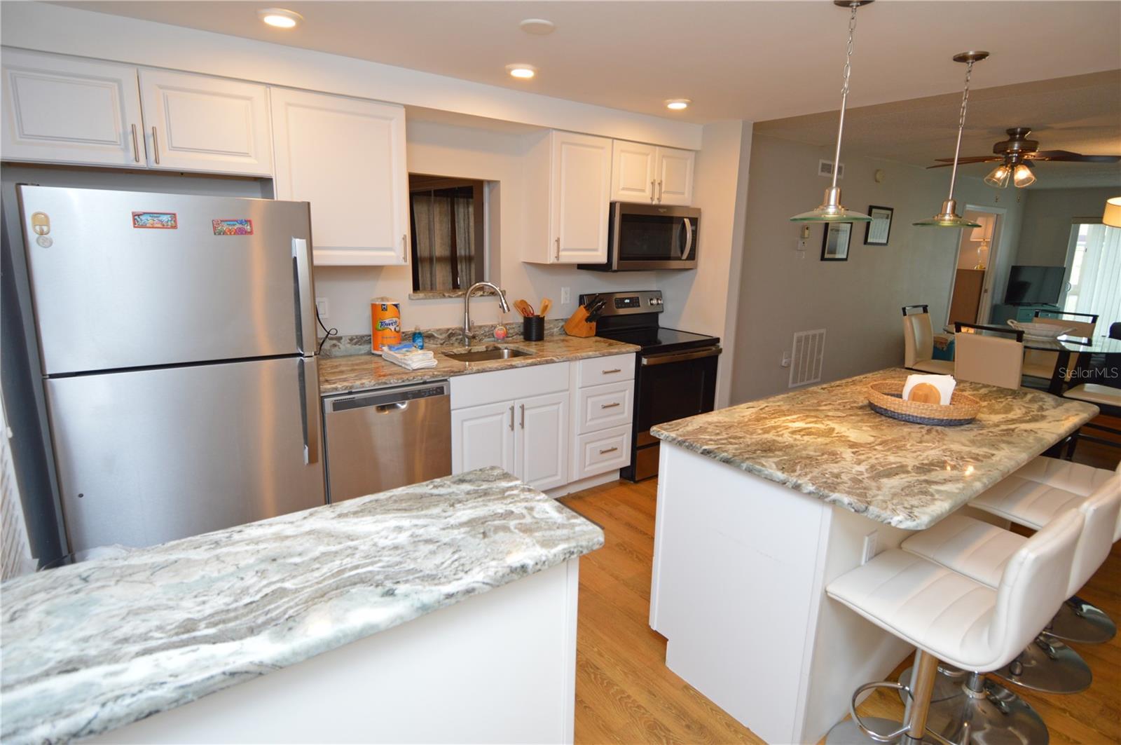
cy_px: 372
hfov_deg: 90.1
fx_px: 560
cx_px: 560
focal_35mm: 18
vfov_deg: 67.3
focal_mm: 12
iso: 400
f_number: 4
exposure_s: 1/60
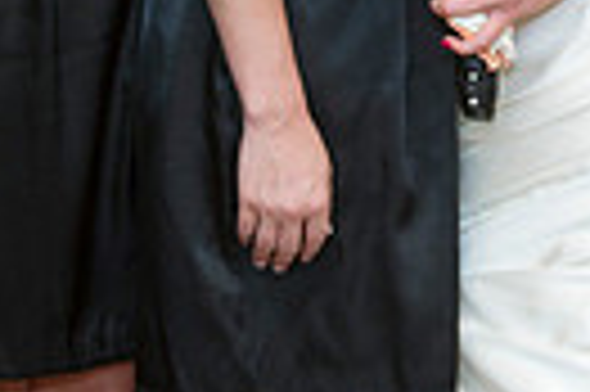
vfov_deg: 8.0
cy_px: -230
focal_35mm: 168
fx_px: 2750
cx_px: 572
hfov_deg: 12.1
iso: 800
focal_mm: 38
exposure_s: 1/80
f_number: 2.8
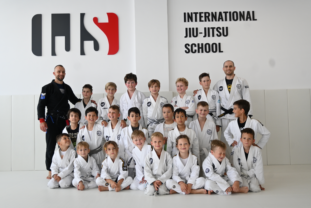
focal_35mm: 39
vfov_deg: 34.2
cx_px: 156
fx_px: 337
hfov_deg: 49.6
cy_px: 104
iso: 320
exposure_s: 1/160
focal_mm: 26
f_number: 4.5
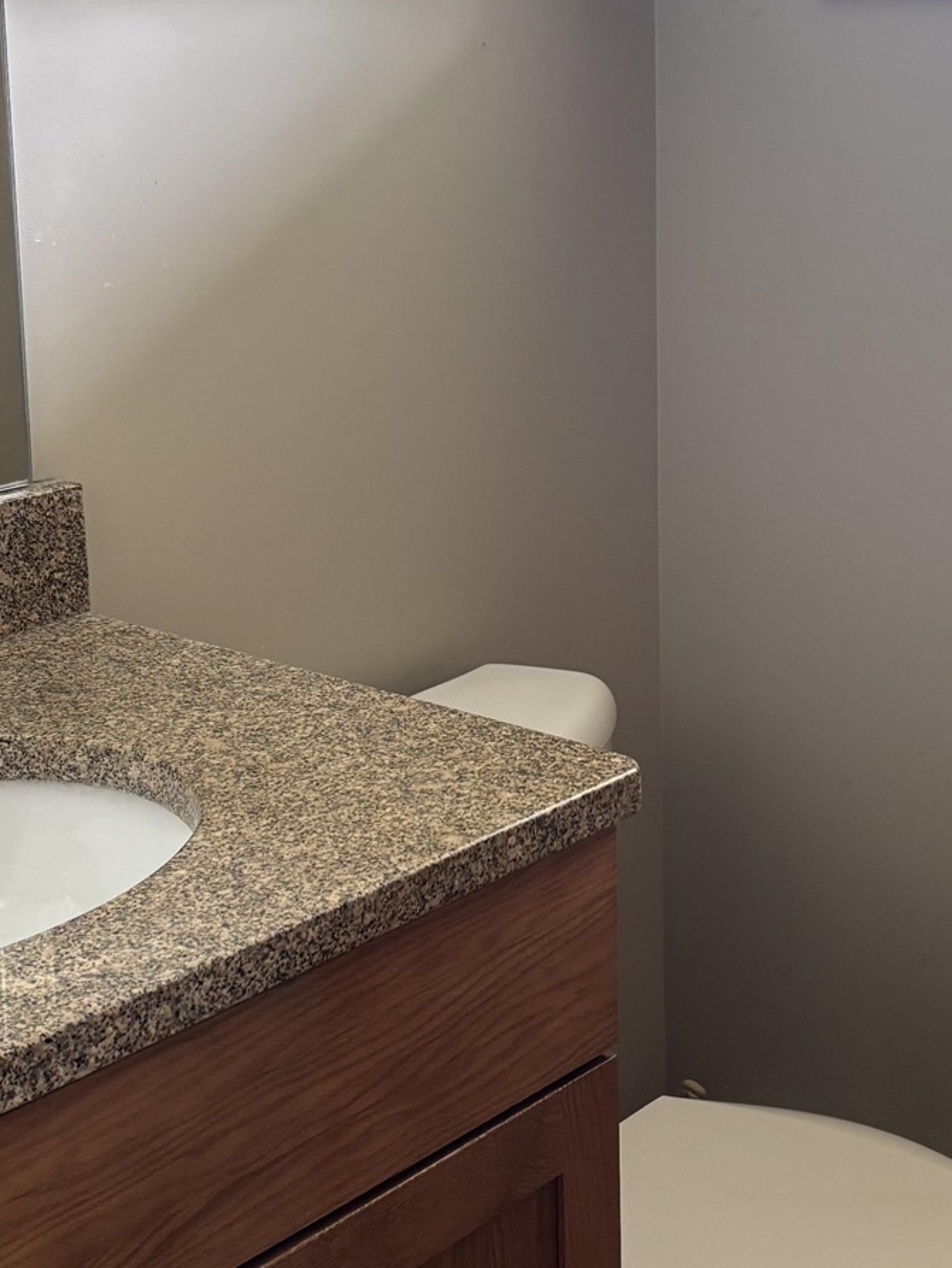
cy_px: 390
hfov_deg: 21.8
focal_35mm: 67
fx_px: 2456
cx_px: 640
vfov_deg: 28.7
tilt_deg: -12.5
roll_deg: -0.2
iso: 125
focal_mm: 5.96
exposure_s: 1/60
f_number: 1.6
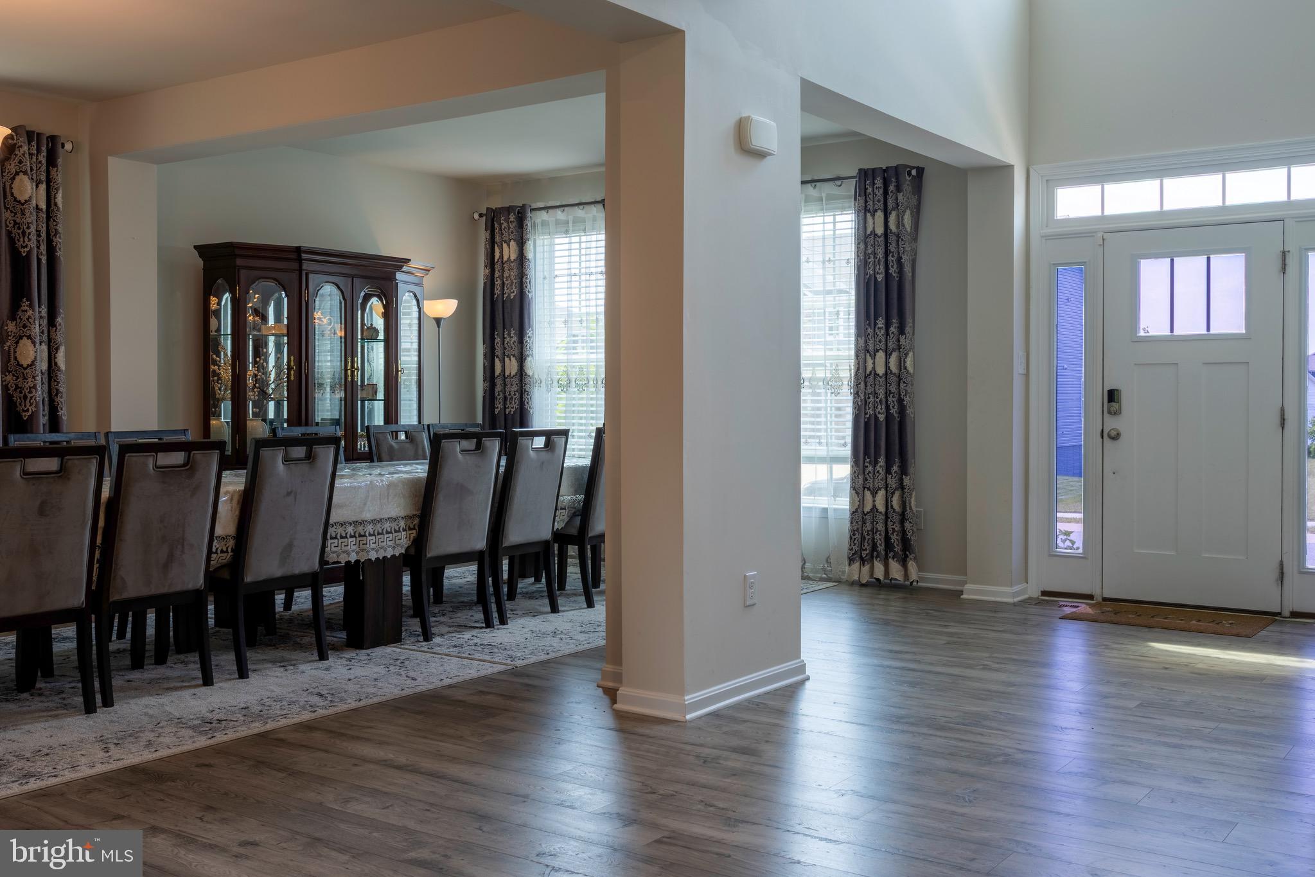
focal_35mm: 36
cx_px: 658
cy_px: 438
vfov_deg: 36.9
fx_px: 1315
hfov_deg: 53.1
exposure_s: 1/125
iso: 100
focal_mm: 24
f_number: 8
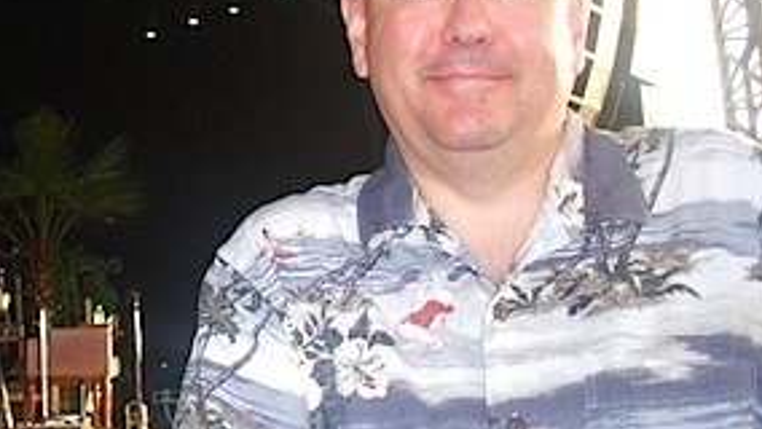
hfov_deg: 29.3
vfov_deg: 17.3
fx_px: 1415
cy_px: 206
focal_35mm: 70
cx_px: 126
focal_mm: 6.3
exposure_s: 1/30
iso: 100
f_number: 3.3
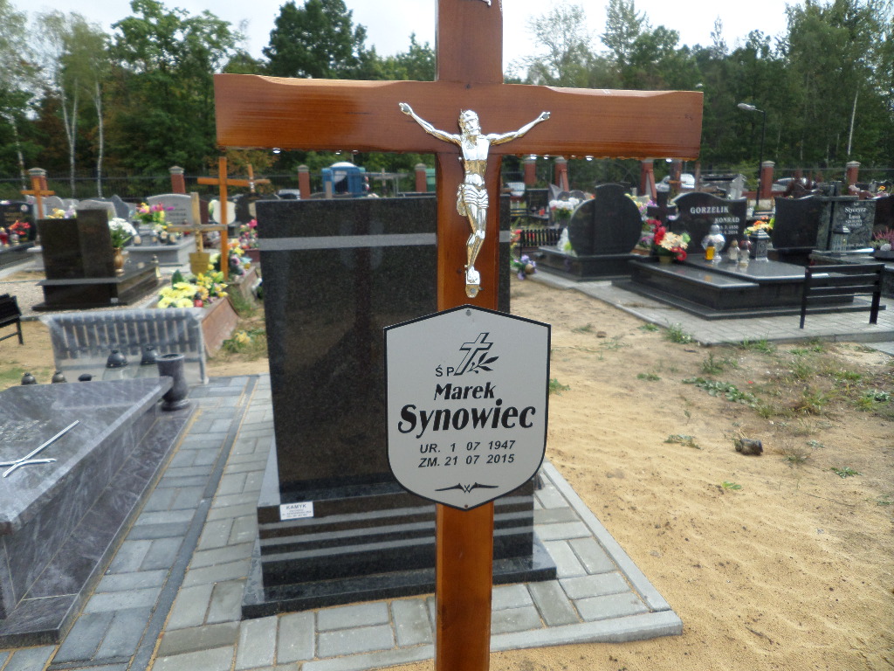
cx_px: 447
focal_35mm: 24
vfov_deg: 56.8
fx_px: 620
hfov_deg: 71.6
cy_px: 336
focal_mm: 4.3
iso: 80
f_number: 3.1
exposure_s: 1/750
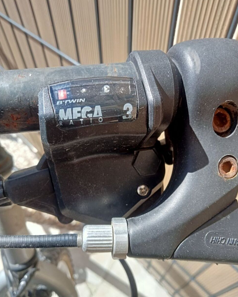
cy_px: 158
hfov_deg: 48.5
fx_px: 264
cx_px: 117
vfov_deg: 58.7
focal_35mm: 30
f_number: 2.2
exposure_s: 1/355
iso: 100
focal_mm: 3.46
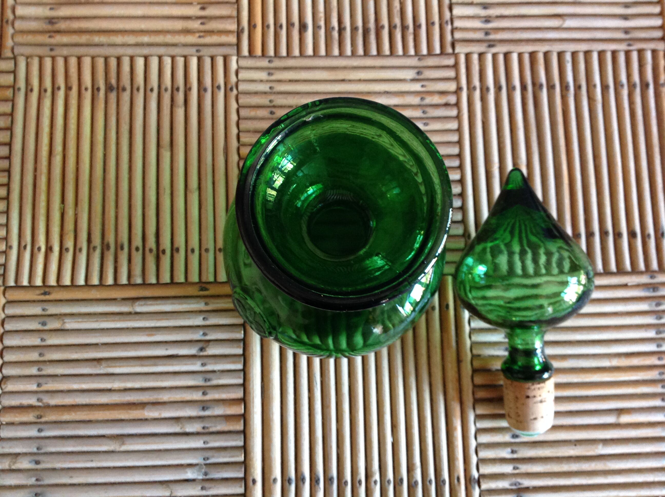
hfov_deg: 52.7
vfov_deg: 40.6
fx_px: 671
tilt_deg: -81.4
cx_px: 332
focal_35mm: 35
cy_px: 248
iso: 200
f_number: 2.4
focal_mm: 4.28
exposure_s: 1/15
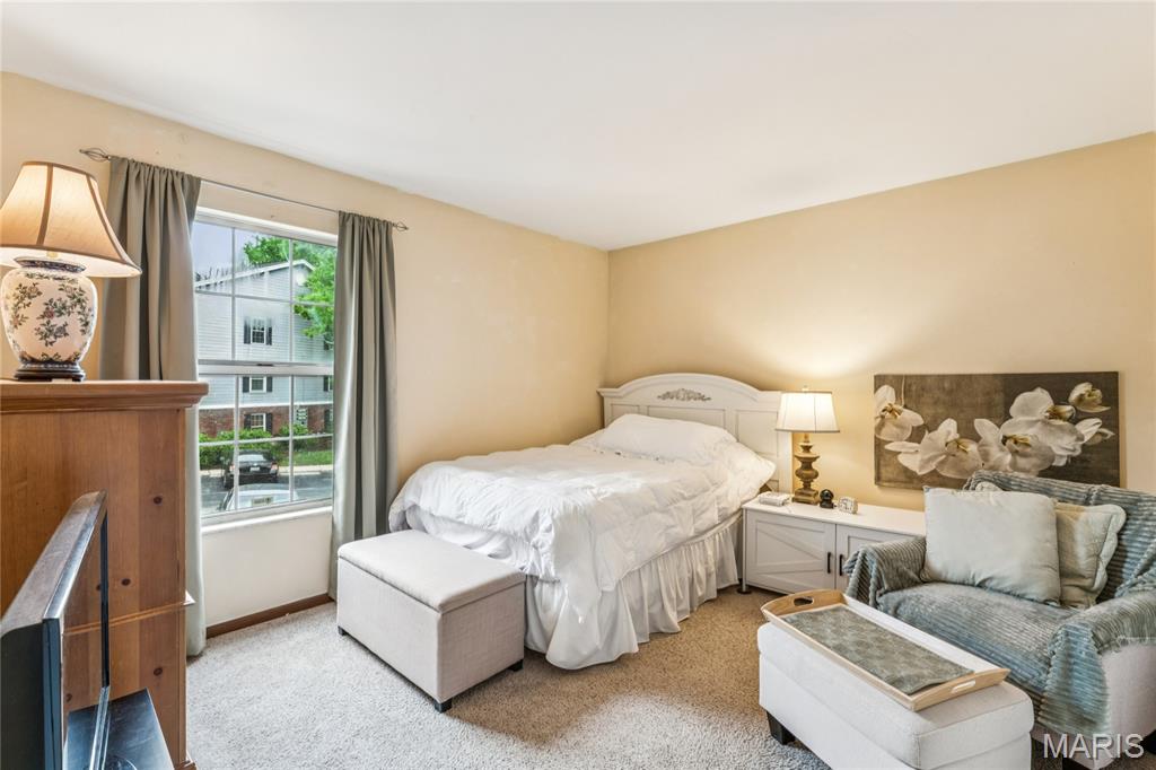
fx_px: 507
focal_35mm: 16
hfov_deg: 97.5
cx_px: 578
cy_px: 385
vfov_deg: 74.4
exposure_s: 1/5
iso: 320
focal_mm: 15.8
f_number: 13
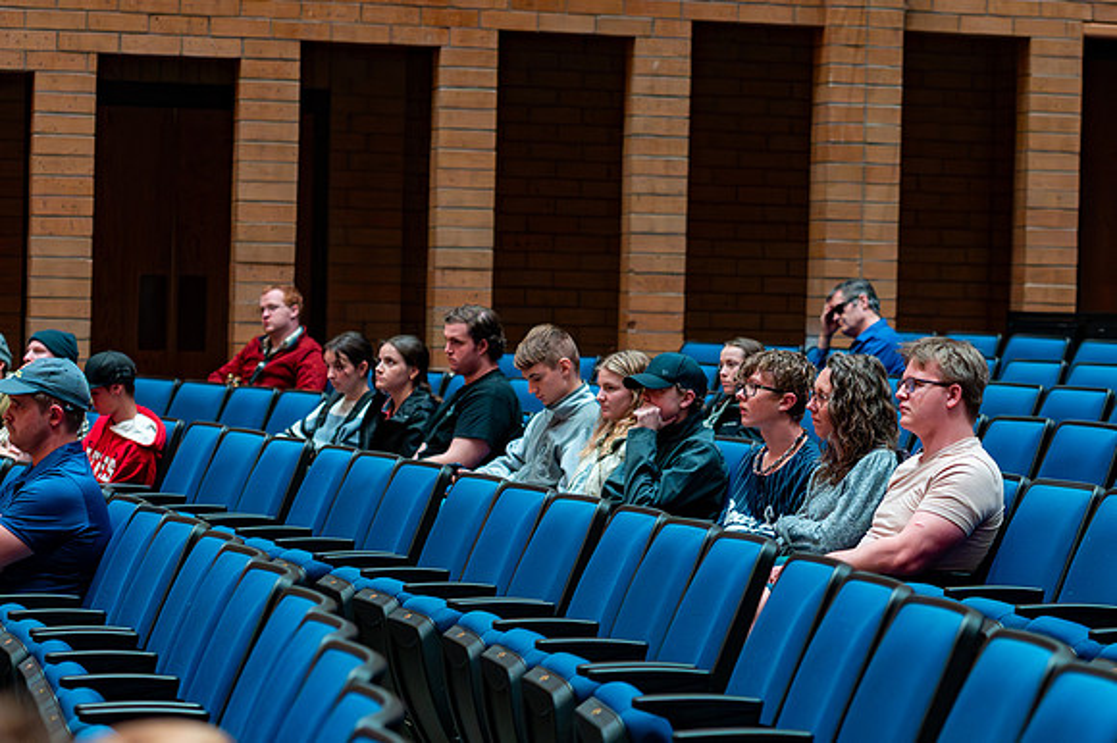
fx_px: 3613
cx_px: 820
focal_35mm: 117
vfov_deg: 11.7
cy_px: 390
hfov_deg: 17.5
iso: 3200
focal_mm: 70
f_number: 2.8
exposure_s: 1/160
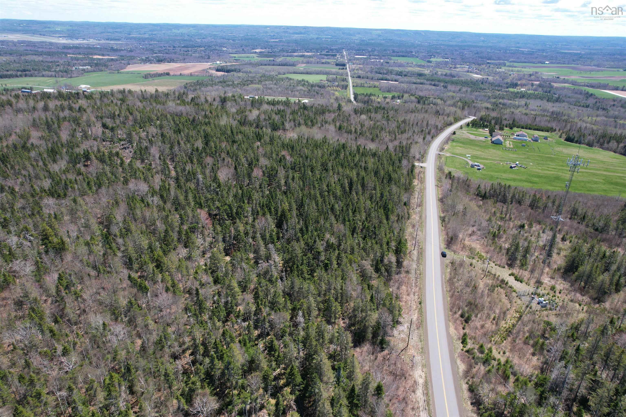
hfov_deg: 78.6
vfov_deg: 57.2
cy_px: 208
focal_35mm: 22
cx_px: 313
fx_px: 383
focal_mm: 8.38
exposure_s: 1/1000
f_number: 2.8
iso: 100
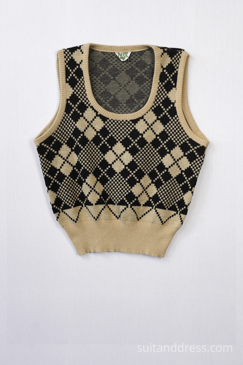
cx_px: 122
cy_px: 182
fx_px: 486
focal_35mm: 48
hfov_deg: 28.1
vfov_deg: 41.1
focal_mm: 32
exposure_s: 1/50
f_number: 8
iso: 320
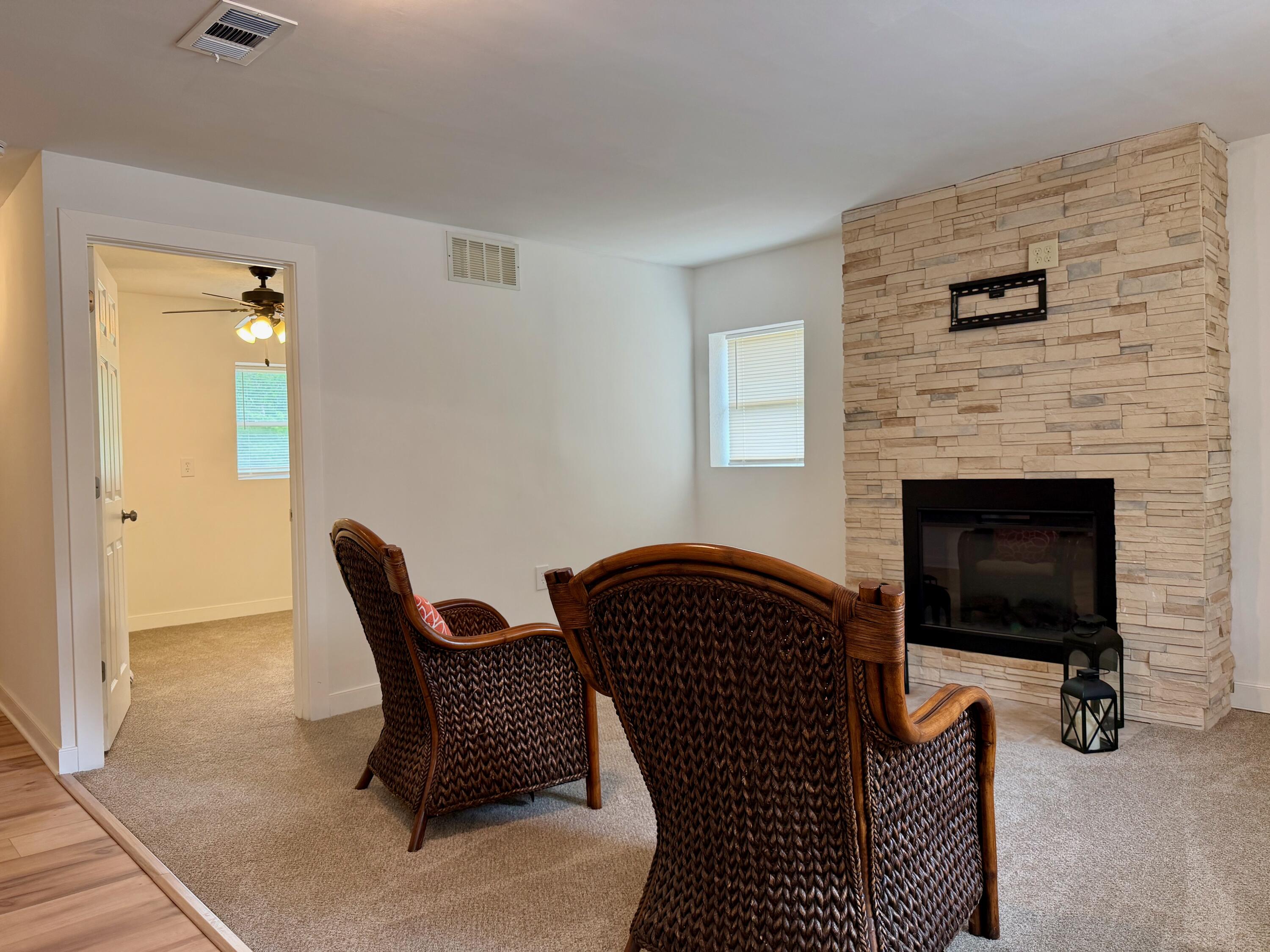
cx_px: 635
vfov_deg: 56.8
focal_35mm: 24
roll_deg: +1.3
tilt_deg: -1.5
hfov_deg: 71.6
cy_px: 476
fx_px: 881
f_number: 1.78
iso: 125
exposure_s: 1/120
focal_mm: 6.76
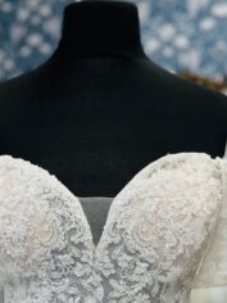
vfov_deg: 39.4
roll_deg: -0.3
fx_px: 411
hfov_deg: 30.9
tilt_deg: -7.0
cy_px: 227
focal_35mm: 47
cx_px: 101
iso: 40
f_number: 1.6
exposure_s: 1/100
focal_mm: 5.1
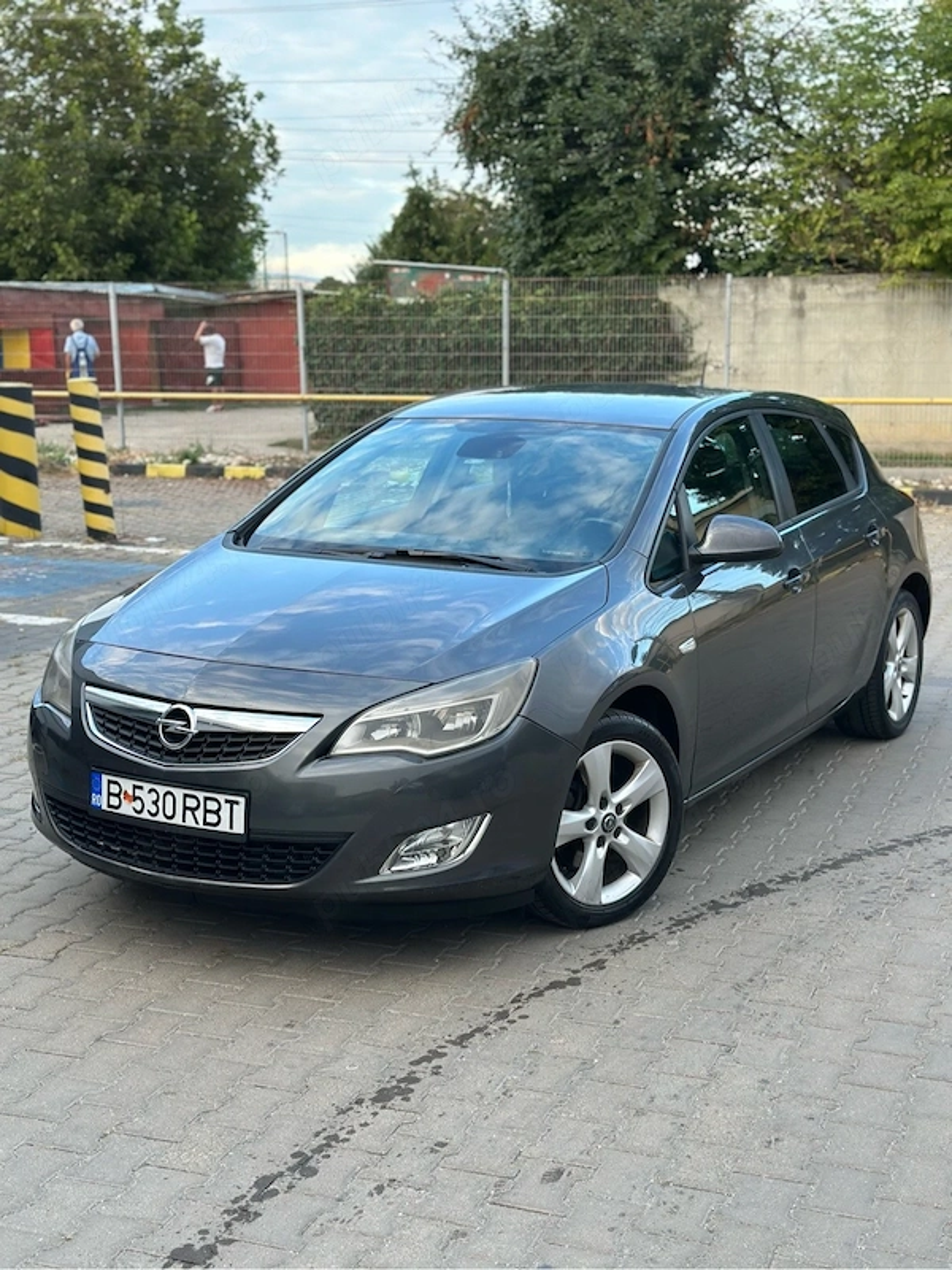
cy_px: 635
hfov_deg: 30.3
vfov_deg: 39.7
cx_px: 476
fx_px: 1760
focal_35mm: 48
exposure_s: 1/205
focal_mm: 6.86
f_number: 1.78
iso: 80
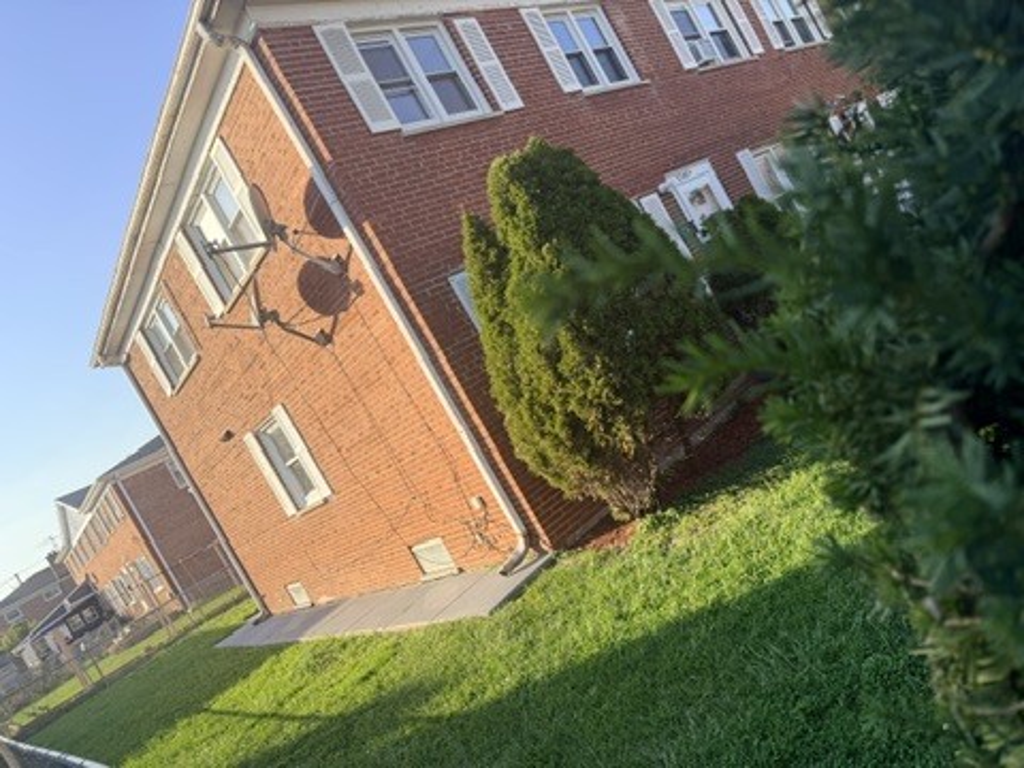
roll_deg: +30.3
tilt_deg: -1.6
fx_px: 710
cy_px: 384
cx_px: 512
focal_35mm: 24
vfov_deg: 56.8
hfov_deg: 71.6
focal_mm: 6.76
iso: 100
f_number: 1.78
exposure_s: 1/2299
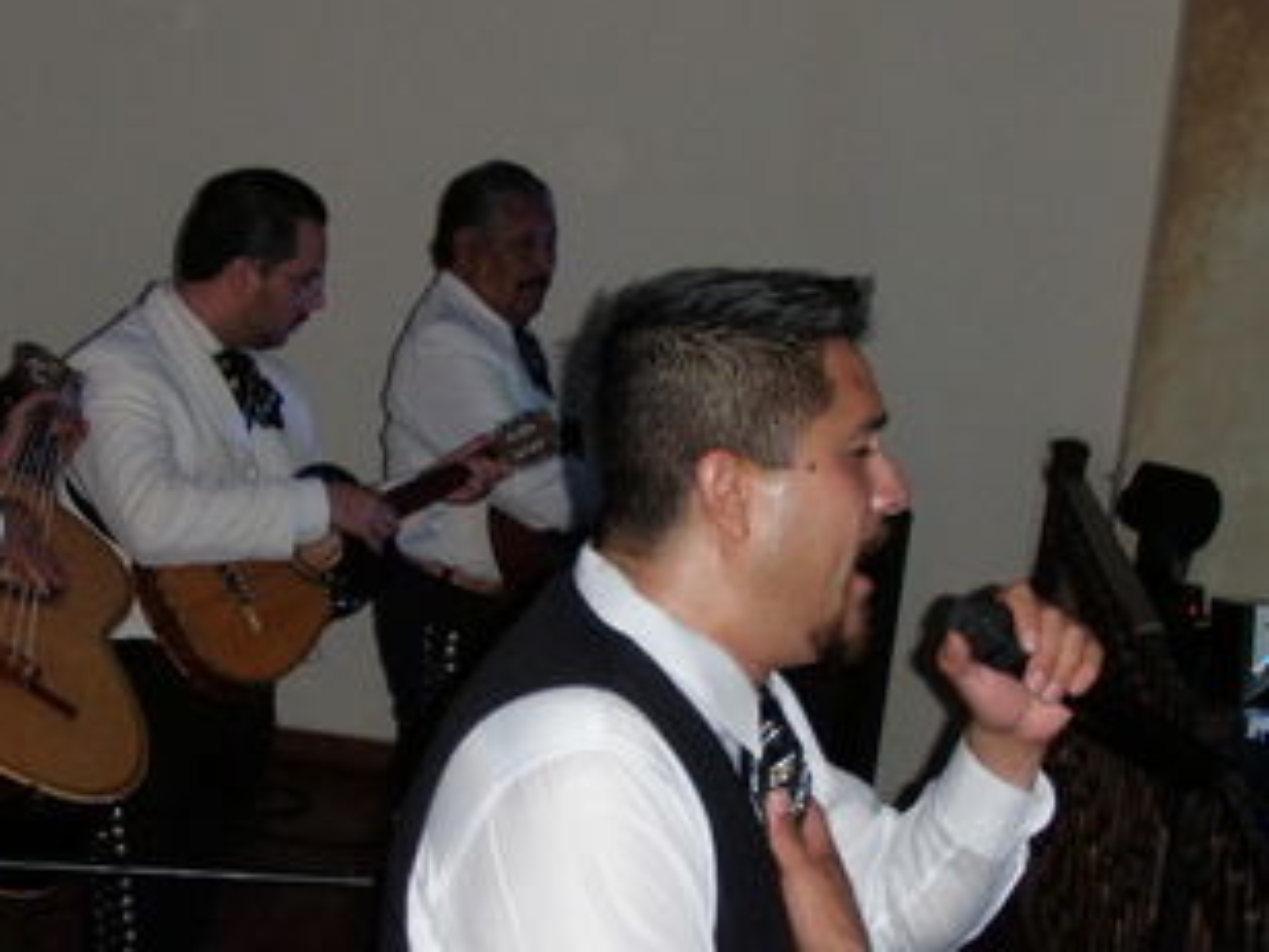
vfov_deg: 18.6
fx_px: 2896
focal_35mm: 79
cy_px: 589
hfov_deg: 24.7
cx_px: 618
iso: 200
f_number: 3.5
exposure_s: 1/30
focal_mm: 6.7
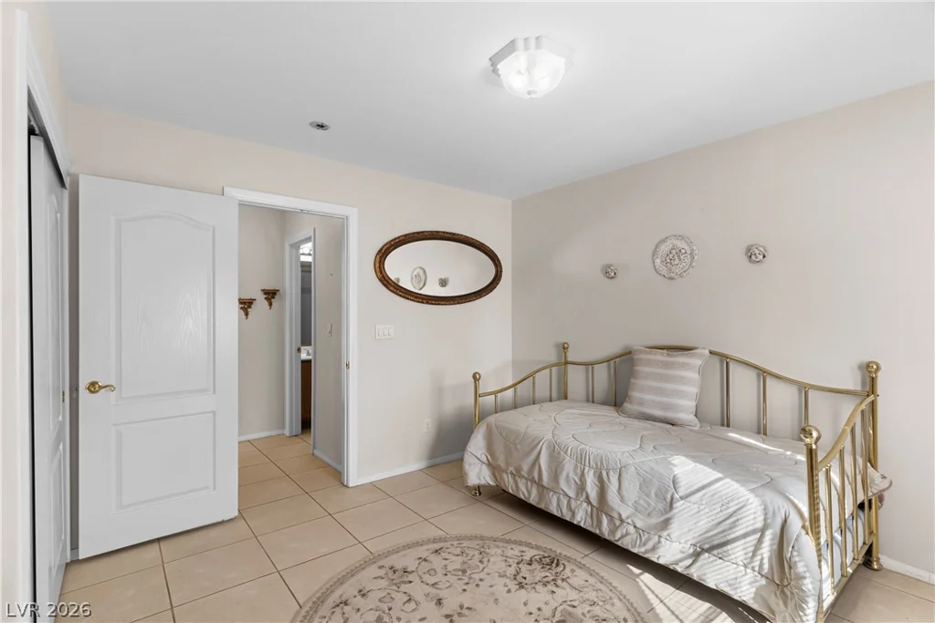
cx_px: 468
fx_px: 442
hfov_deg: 93.3
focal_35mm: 17
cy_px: 312
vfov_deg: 70.5
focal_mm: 17
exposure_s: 1/30
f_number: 8
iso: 500
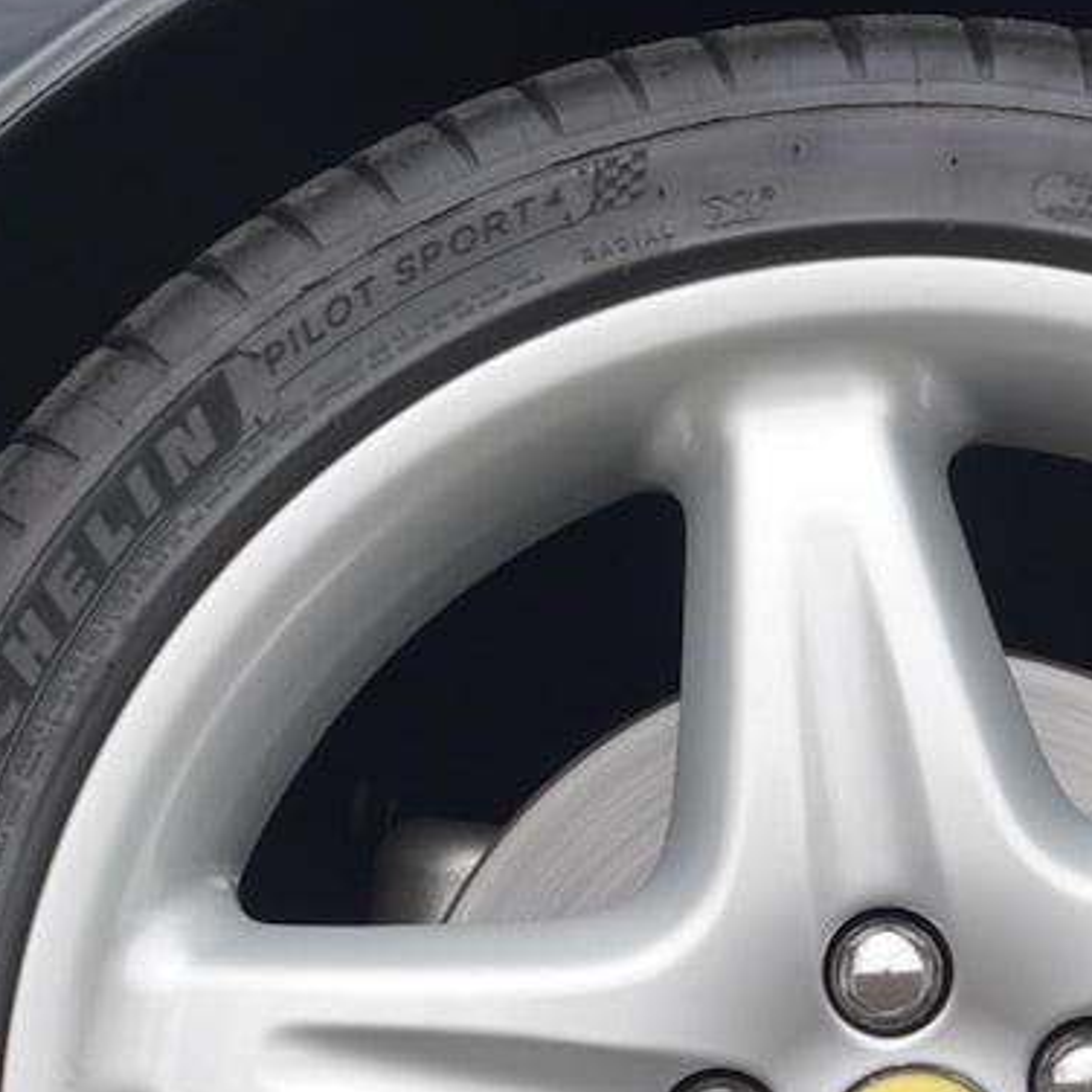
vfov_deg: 8.0
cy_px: 1109
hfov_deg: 8.0
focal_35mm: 217
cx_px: 912
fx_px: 7745
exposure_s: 1/160
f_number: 4
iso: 100
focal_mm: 75
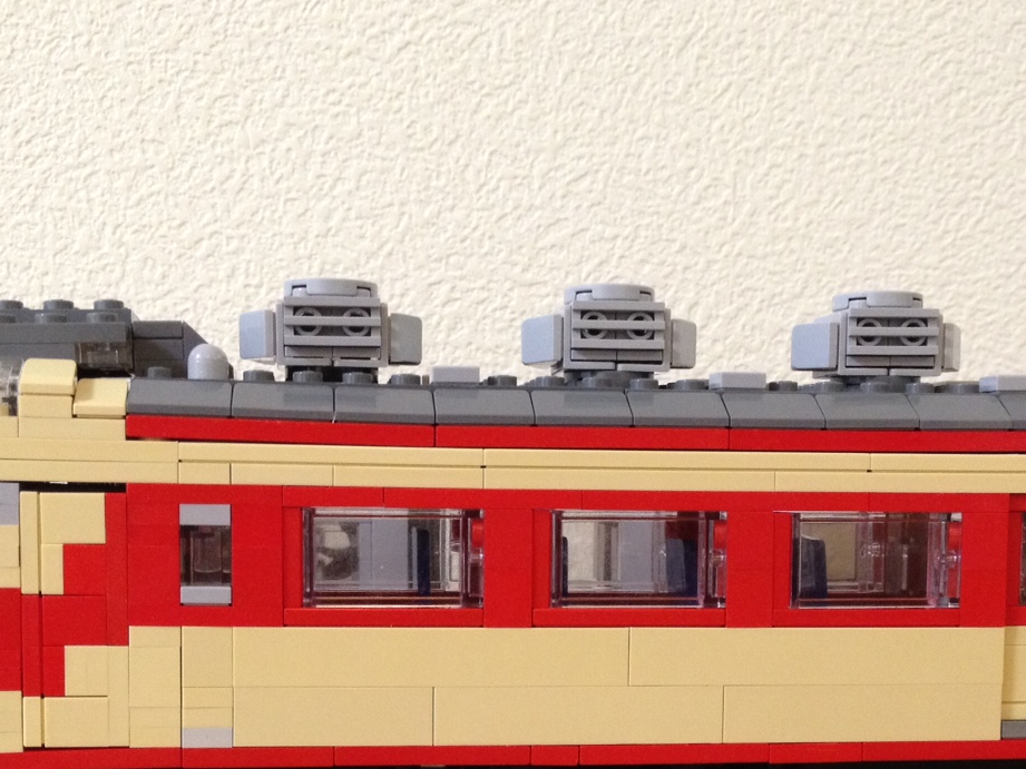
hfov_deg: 31.2
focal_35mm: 62
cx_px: 563
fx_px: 1838
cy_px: 640
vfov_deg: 23.2
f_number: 2.4
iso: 200
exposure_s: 1/20
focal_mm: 4.28
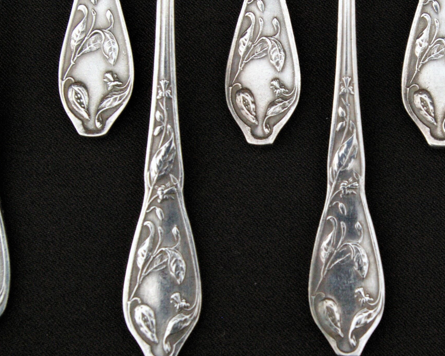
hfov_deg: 29.1
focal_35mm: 64
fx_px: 843
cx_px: 338
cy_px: 179
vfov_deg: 23.8
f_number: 8
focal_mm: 26
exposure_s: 1/350
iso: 1600
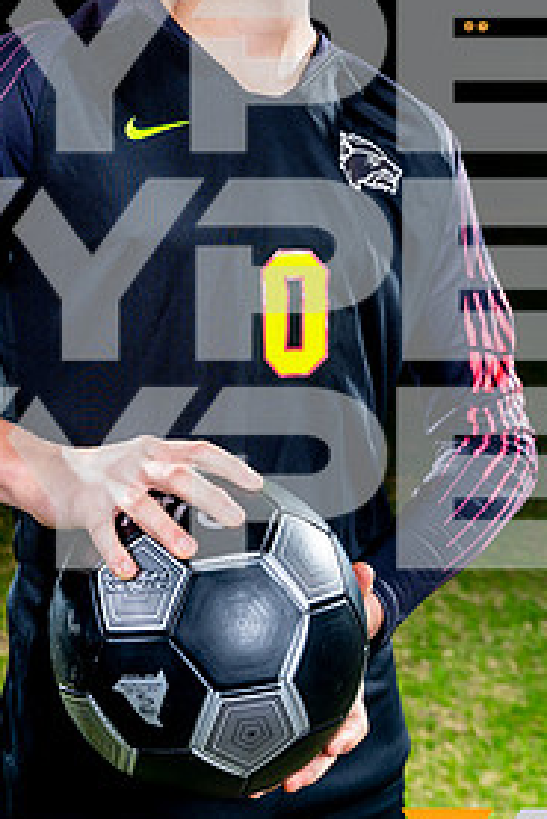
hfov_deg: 20.8
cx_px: 163
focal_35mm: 65
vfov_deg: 30.7
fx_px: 1479
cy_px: 272
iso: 100
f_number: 5.6
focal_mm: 40
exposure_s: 1/125
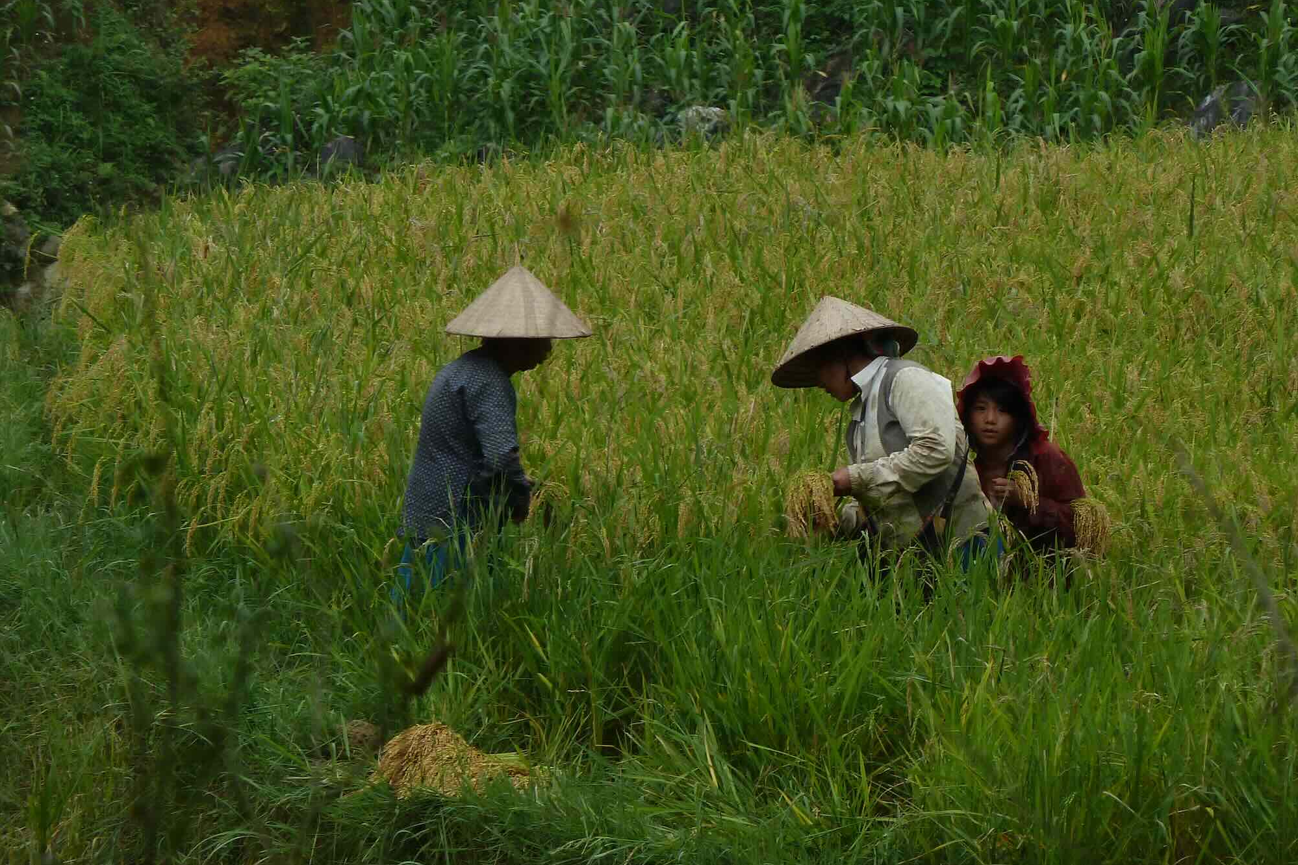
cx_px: 649
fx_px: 13664
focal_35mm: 379
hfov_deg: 5.4
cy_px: 463
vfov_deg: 3.6
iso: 80
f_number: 4.9
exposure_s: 1/125
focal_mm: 49.2
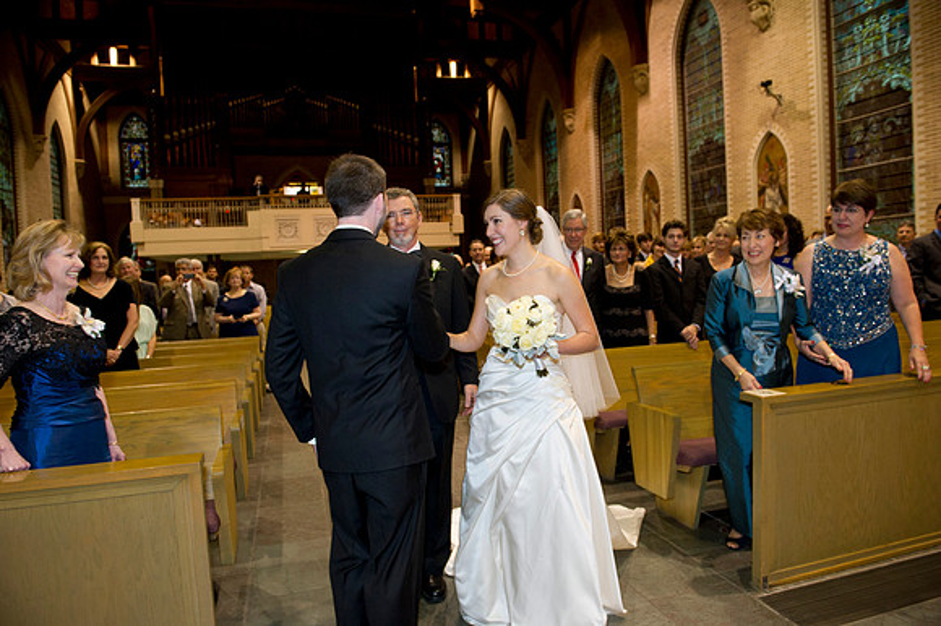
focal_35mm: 24
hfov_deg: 73.8
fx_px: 627
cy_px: 313
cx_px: 470
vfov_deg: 53.1
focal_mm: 24
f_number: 4
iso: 1250
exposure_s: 1/60
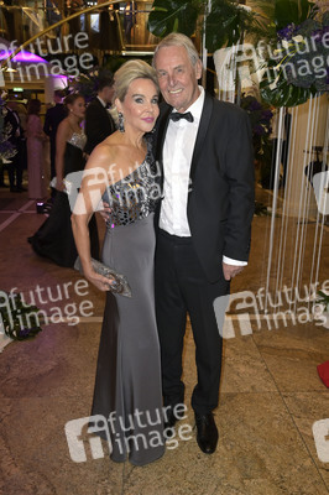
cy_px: 248
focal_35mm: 32
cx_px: 164
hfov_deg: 41.0
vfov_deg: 58.8
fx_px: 439
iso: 2500
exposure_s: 1/80
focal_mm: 32
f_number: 5.6
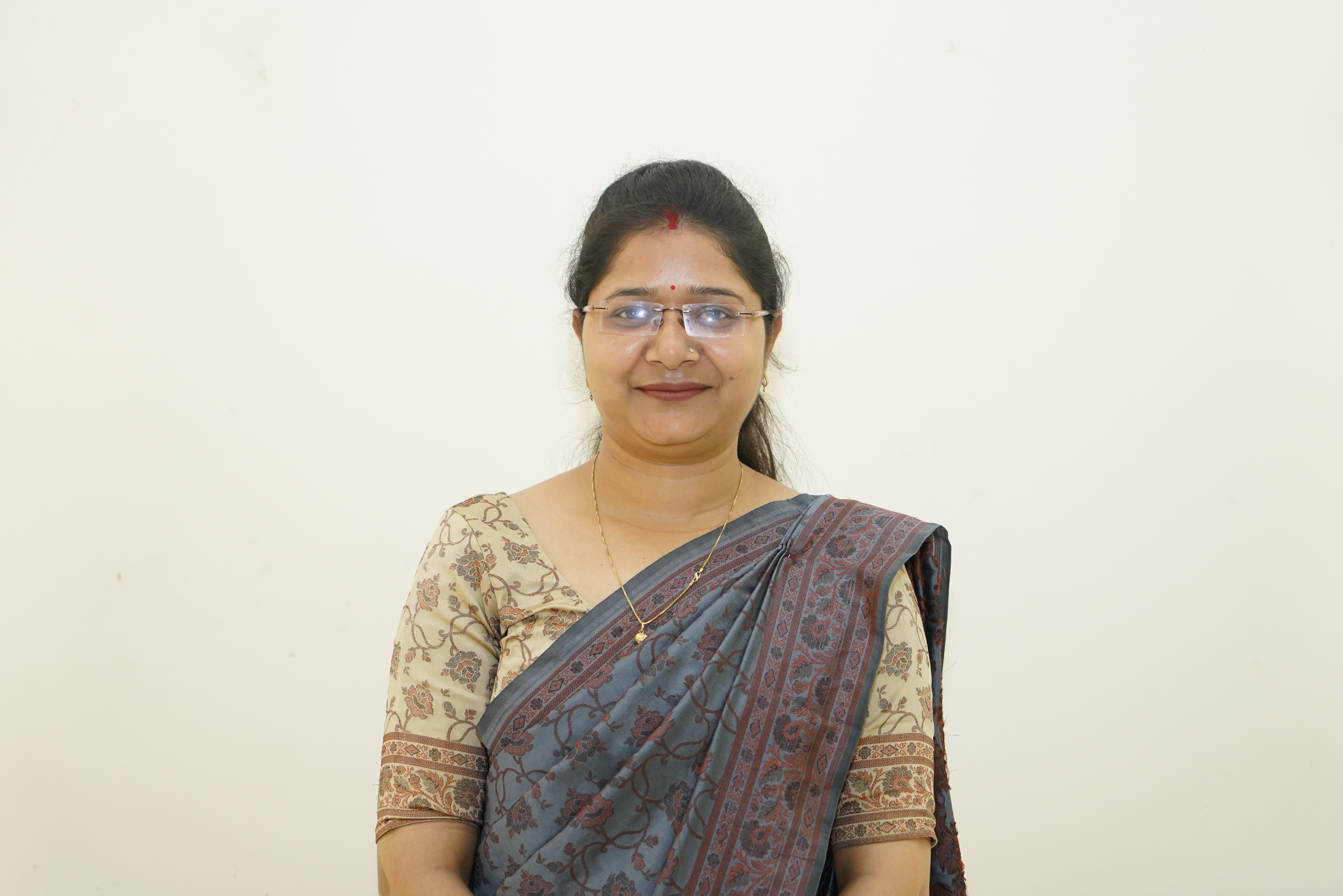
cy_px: 448
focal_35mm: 60
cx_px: 672
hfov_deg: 33.4
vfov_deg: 22.6
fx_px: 2238
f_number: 4
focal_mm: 60
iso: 2000
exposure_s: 1/100
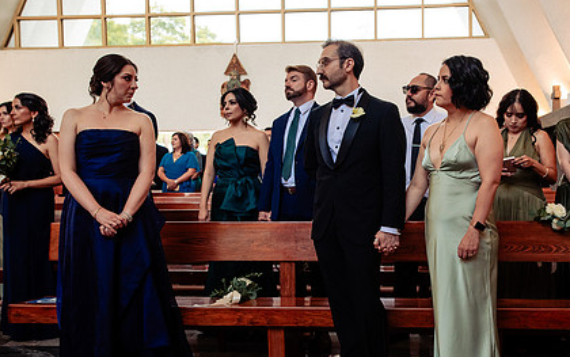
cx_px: 345
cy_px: 212
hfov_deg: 44.1
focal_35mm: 45
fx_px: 699
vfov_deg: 28.6
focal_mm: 32
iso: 1600
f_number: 4.5
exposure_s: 1/160
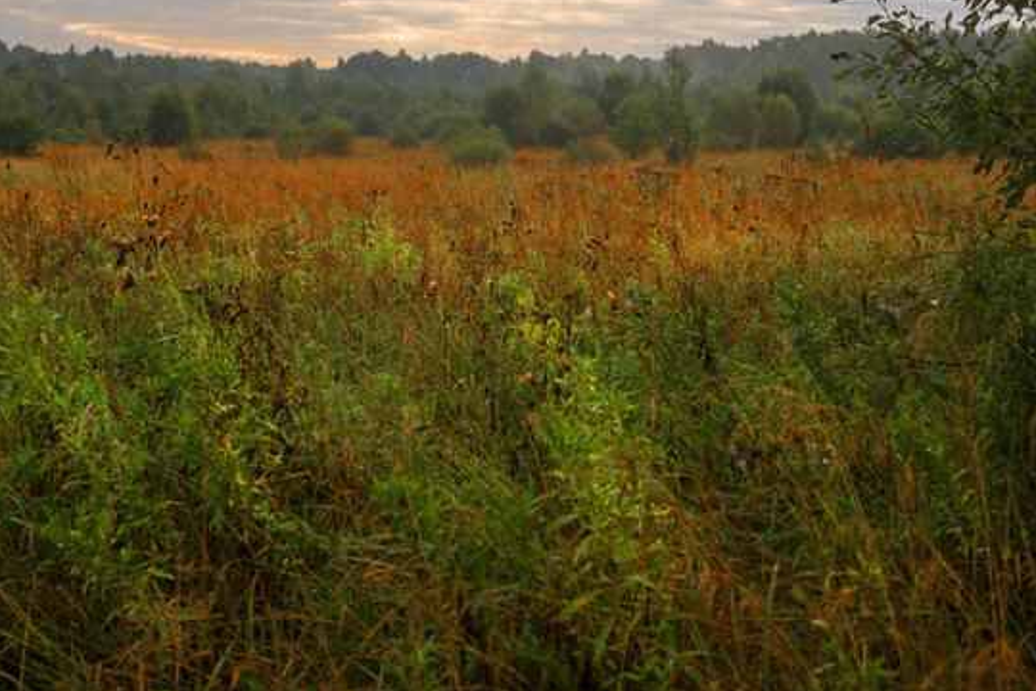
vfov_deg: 24.2
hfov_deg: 36.2
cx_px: 459
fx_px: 1583
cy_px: 121
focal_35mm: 55
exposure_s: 1/800
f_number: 4
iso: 100
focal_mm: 22
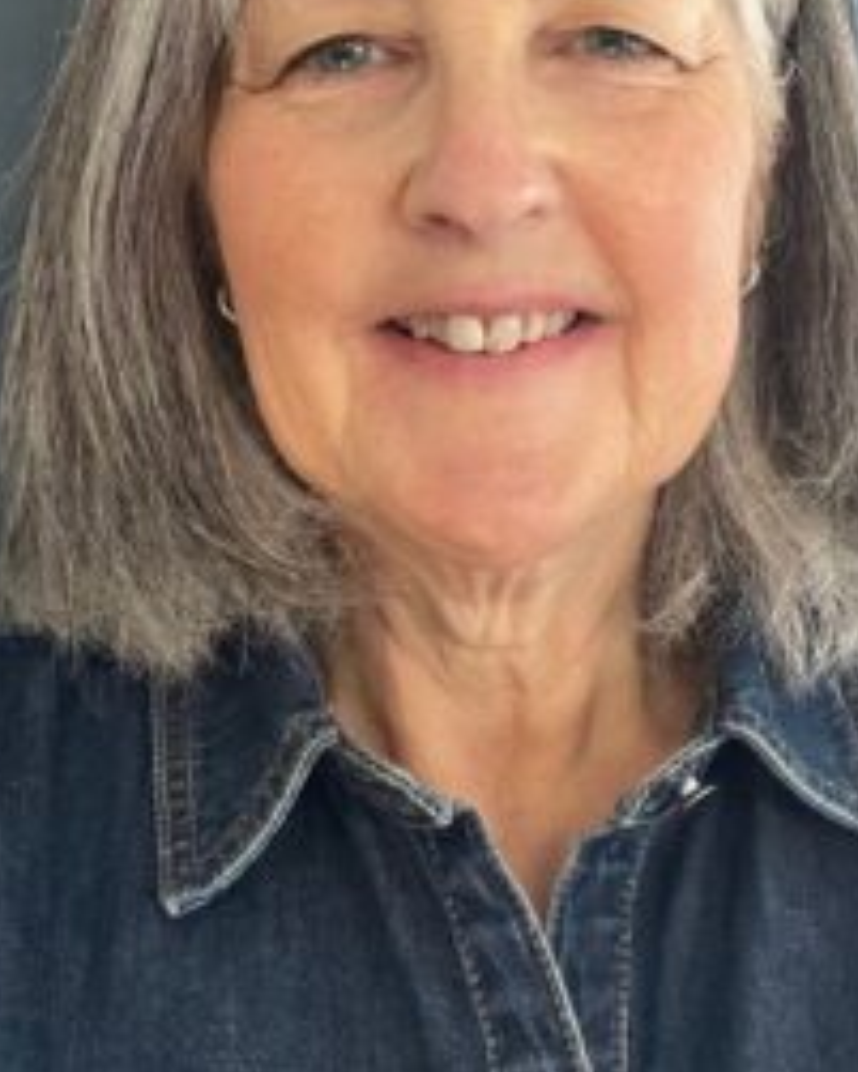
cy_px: 269
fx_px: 1776
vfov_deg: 32.9
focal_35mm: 56
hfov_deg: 27.1
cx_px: 495
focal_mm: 2.71
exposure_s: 1/60
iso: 160
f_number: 2.2
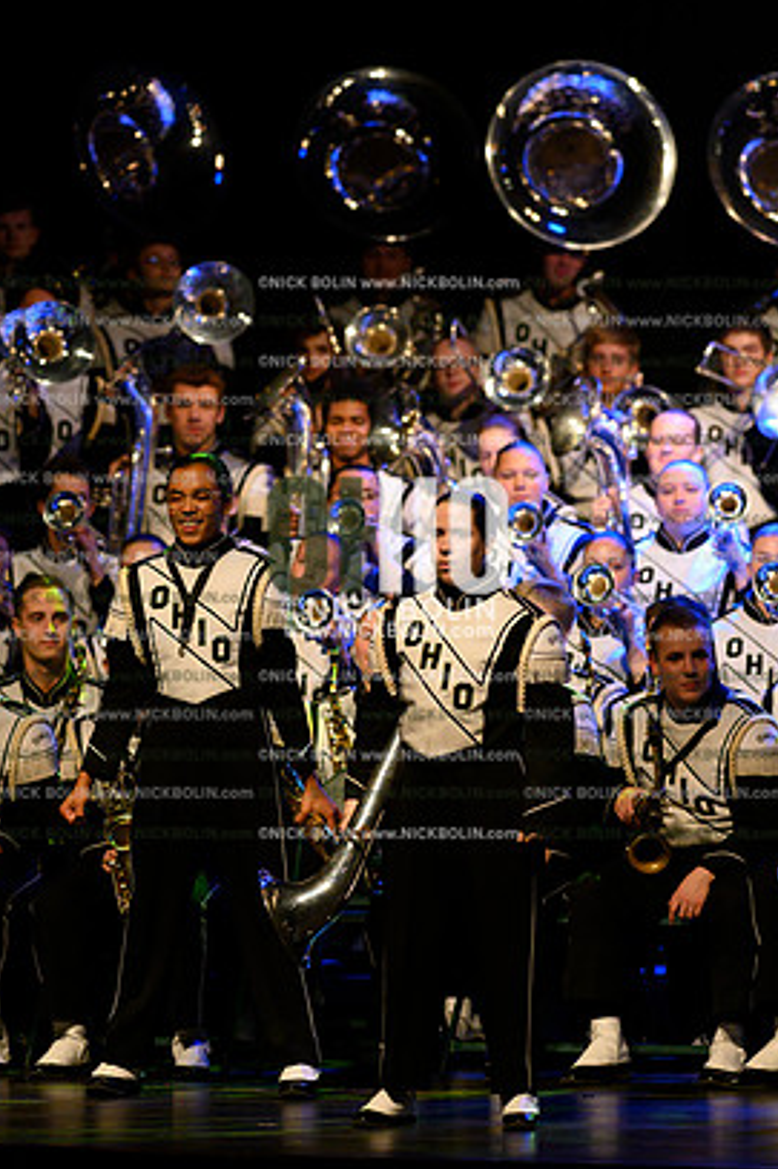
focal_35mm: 332
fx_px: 10771
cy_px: 557
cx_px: 388
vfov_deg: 6.2
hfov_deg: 4.1
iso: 6400
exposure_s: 1/500
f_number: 4
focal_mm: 300
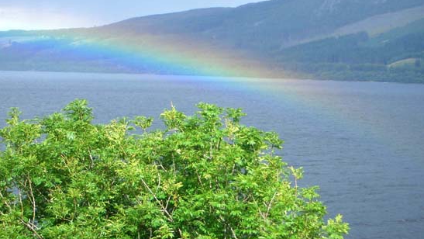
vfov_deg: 10.5
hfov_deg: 18.6
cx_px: 212
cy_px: 106
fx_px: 1293
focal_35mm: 115
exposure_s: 1/100
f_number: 7.7
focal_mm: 17.4
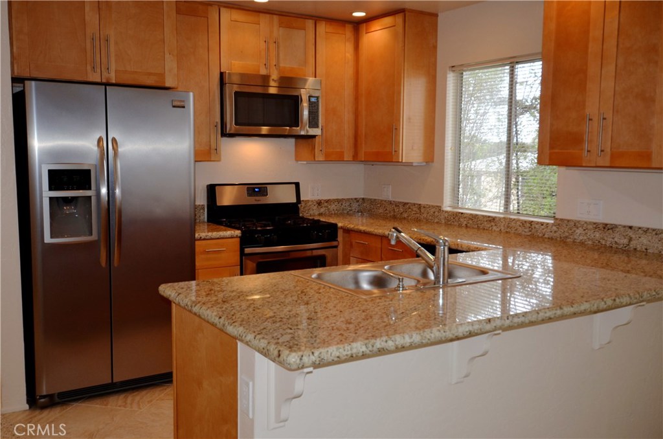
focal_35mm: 36
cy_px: 220
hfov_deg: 53.2
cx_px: 332
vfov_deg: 36.7
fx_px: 662
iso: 400
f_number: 4
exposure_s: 1/100
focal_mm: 24
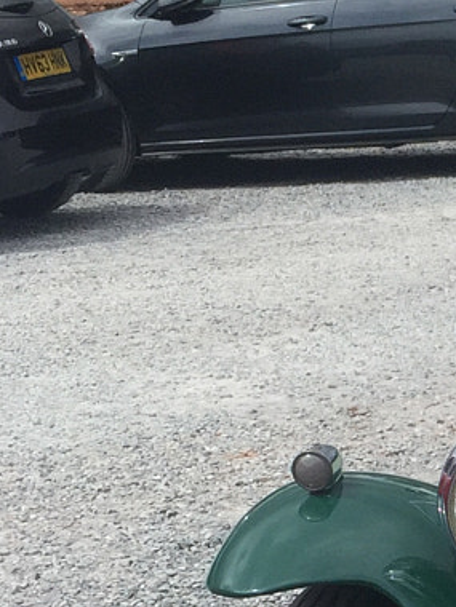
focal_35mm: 122
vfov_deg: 15.7
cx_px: 819
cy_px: 677
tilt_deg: -22.2
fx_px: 2143
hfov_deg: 11.3
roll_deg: -1.0
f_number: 2.2
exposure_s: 1/2198
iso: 32
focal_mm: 4.15
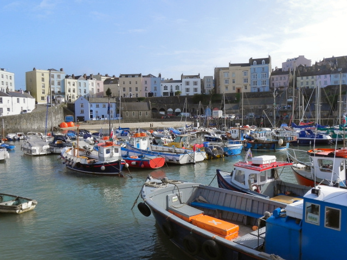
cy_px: 130
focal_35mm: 33
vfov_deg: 42.9
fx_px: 331
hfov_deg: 55.4
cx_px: 174
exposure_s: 1/385
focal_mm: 5.9
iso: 160
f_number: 6.3
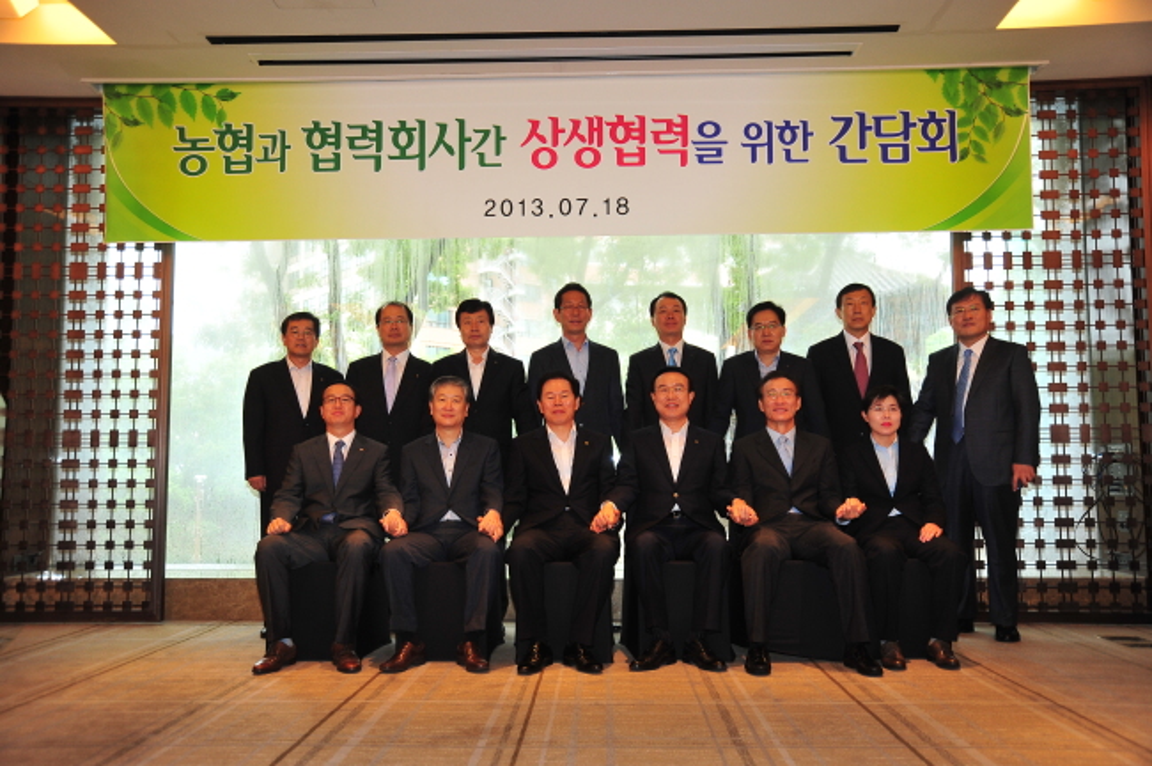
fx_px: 1023
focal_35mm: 32
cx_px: 576
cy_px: 383
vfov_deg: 41.0
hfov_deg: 58.8
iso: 1000
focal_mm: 32
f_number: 4.5
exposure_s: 1/60
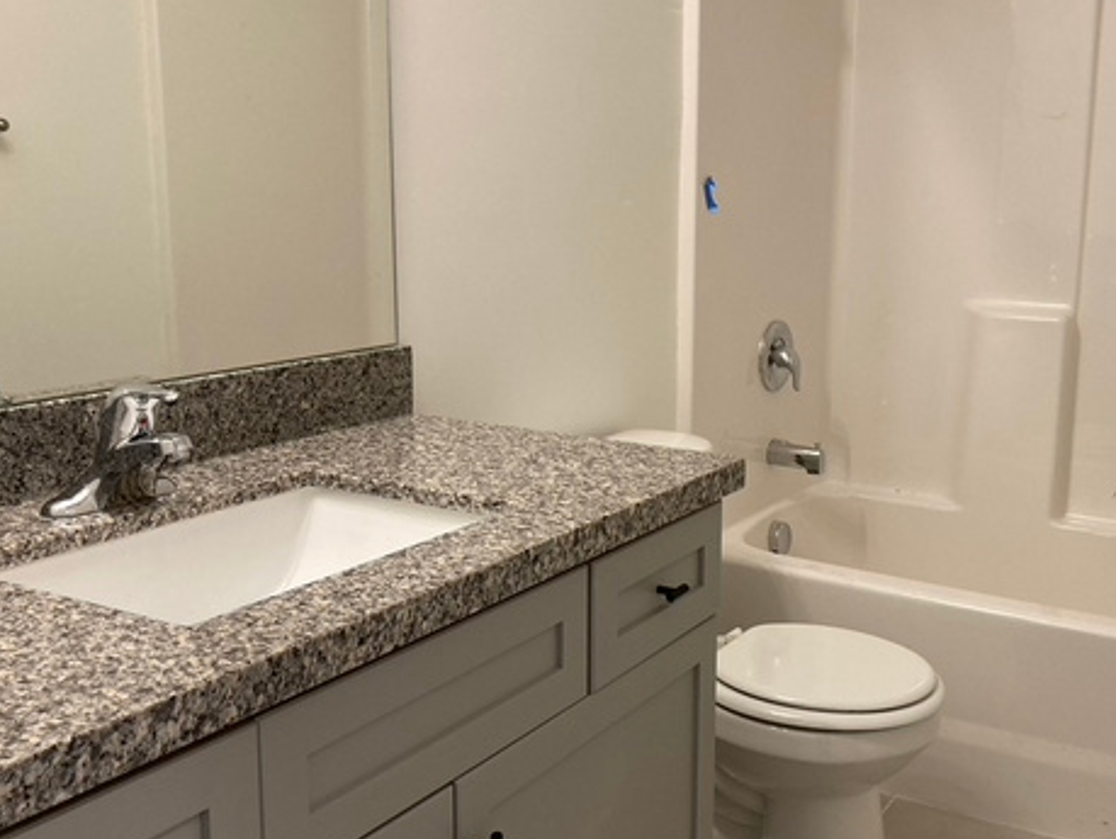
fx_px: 1258
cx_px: 715
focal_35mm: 39
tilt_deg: -10.4
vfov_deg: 36.9
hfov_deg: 47.3
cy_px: 440
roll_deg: -1.1
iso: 80
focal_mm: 3.99
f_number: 1.8
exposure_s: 1/60
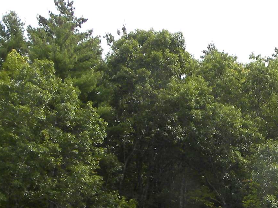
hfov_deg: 19.6
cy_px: 271
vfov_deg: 15.2
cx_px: 350
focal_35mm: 93
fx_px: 747
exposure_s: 1/193
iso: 64
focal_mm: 4.6
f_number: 4.5
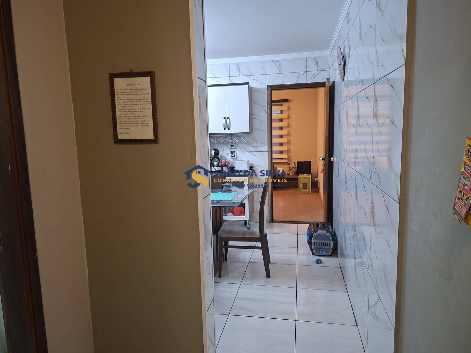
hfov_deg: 73.9
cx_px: 236
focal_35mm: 23
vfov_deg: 58.9
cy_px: 176
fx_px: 313
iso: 250
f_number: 1.8
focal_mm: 5.54
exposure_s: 1/40
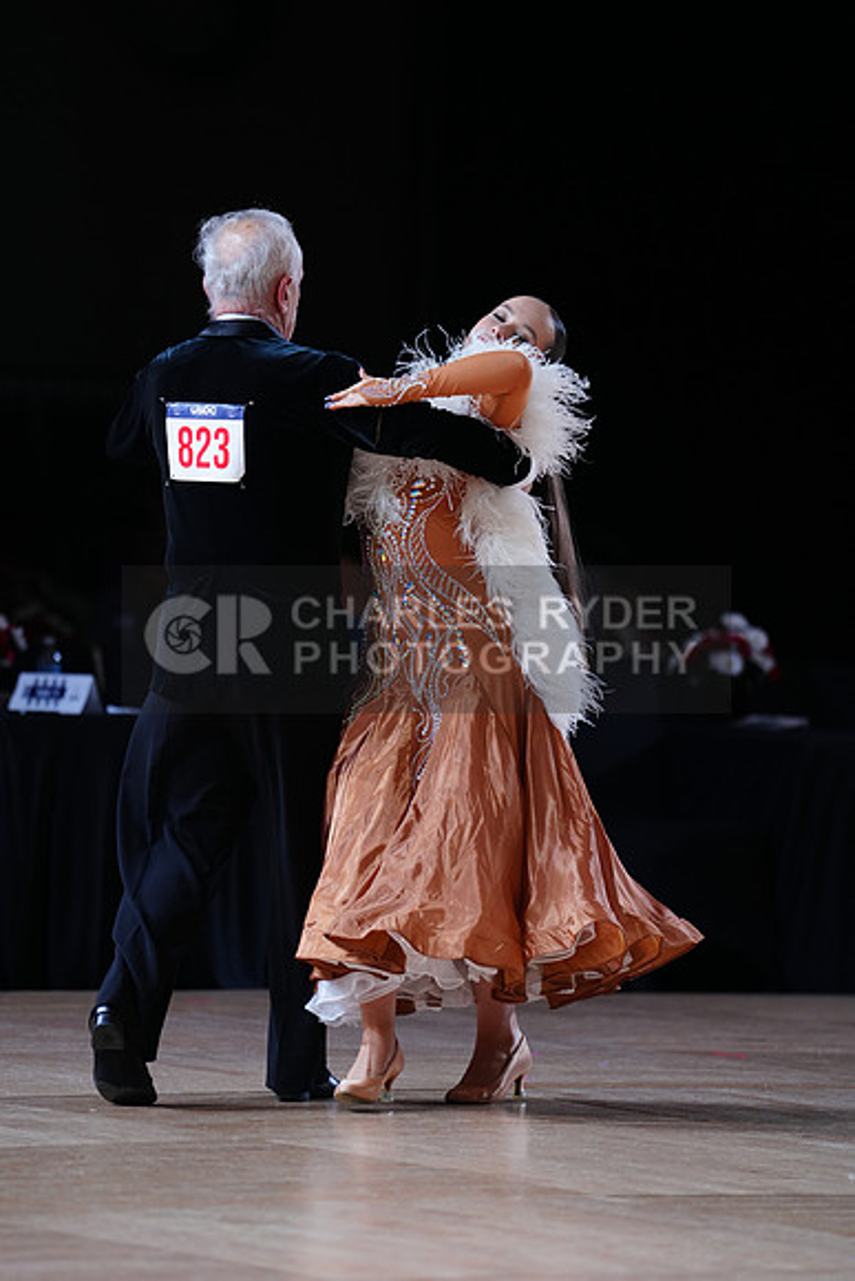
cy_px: 640
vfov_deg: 10.3
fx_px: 7120
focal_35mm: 200
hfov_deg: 6.9
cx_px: 428
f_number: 2.8
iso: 640
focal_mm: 200
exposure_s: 1/500
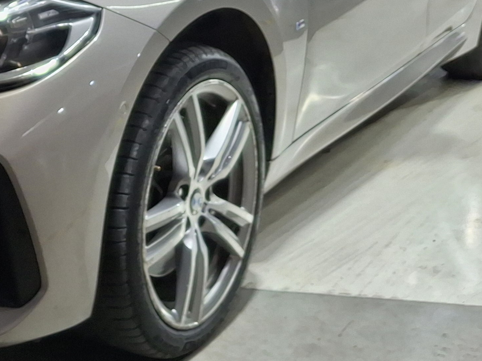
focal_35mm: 70
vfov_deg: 20.4
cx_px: -69
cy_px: 12
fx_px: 975
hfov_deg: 25.4
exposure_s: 1/120
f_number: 1.8
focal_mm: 4.69
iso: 64
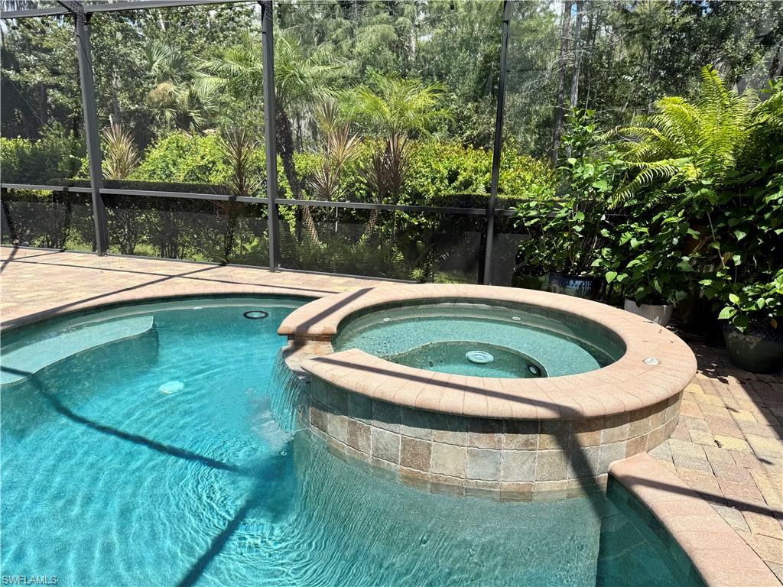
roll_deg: +1.7
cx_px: 392
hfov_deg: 71.6
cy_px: 294
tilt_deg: -17.6
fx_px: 543
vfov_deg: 56.8
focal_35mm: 24
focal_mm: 6.76
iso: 80
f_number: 1.78
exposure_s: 1/1727
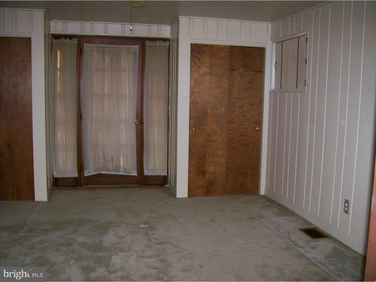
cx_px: 188
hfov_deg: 51.4
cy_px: 141
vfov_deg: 39.7
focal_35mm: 36
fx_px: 391
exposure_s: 1/64
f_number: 2.7
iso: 140
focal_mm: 6
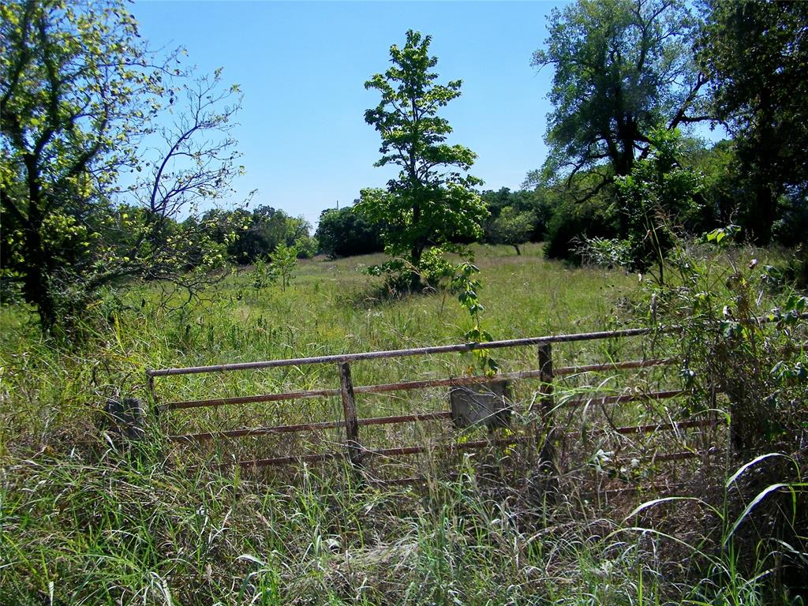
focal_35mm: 28
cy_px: 303
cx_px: 404
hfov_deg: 63.4
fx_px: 654
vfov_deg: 49.7
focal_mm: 5
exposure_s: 1/320
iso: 80
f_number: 7
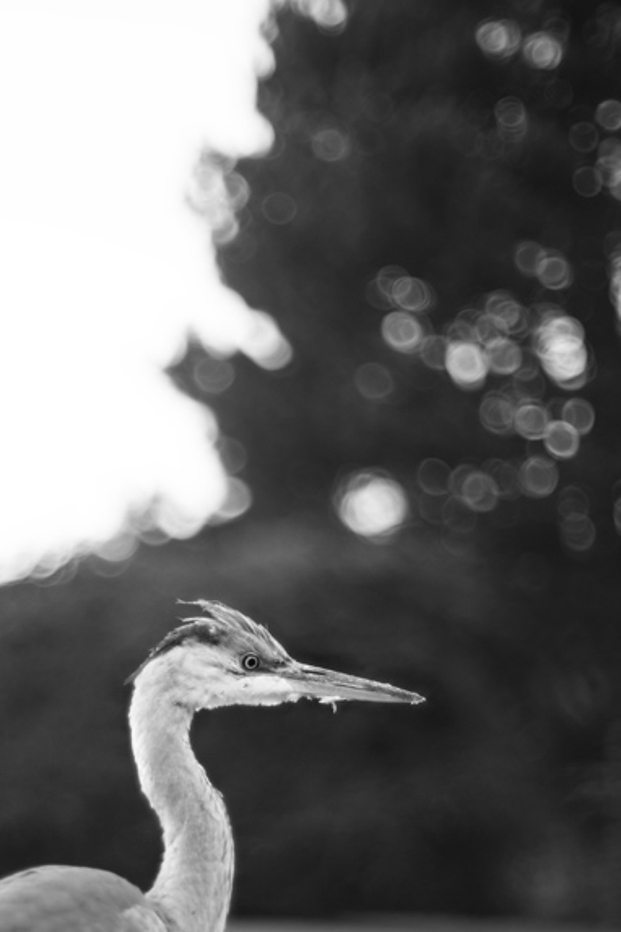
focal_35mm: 96
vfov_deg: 21.0
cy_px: 758
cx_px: 147
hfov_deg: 14.2
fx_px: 2484
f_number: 1.2
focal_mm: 55
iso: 100
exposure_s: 1/1250
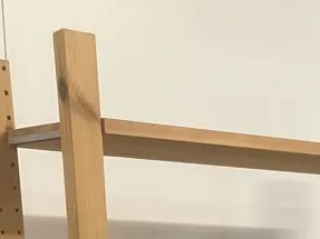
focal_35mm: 100
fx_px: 924
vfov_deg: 12.1
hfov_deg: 19.3
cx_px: 278
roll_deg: -1.1
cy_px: 556
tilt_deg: -16.2
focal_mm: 3.99
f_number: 1.8
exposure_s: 1/50
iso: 200
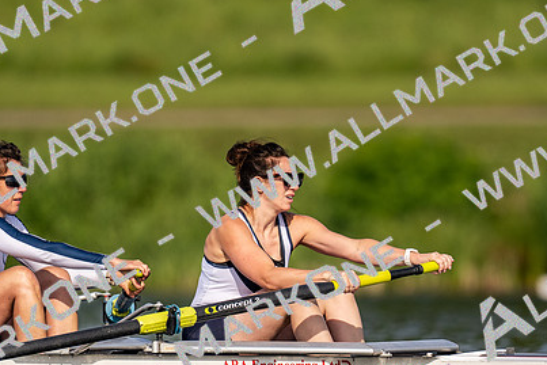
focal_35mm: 1295
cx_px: 364
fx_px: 19683
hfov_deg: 1.6
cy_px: 233
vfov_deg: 1.1
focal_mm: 600
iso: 220
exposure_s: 1/2500
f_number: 4
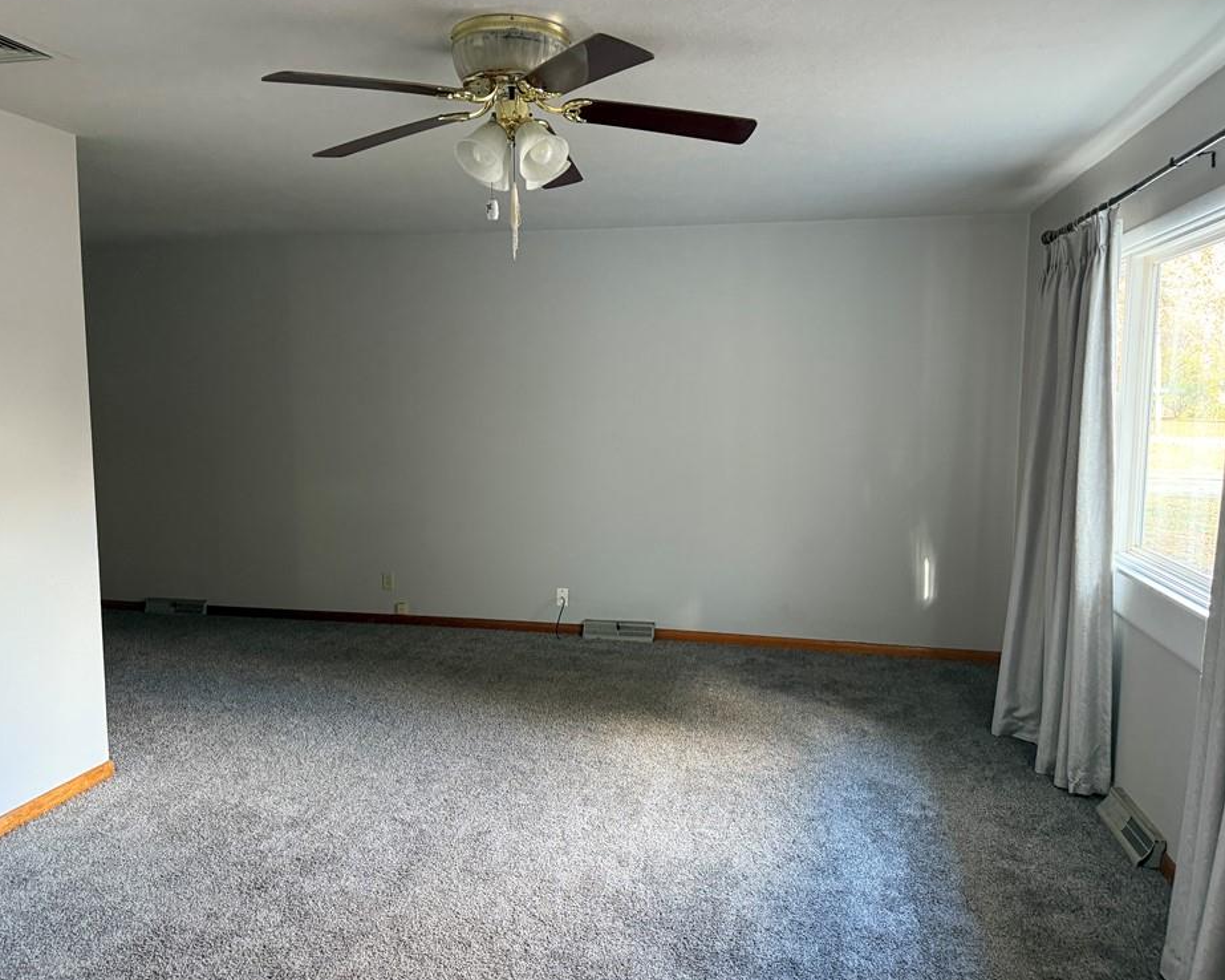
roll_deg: +0.2
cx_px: 591
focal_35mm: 26
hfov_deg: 66.0
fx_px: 942
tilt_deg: -4.8
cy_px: 490
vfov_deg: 54.9
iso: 400
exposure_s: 1/60
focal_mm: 6.76
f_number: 1.78
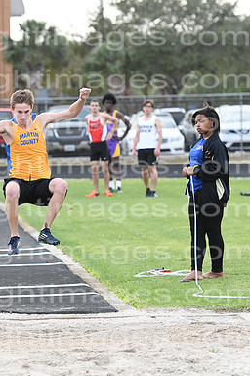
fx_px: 2833
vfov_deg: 7.6
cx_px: 32
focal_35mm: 272
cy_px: 188
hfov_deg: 5.0
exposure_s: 1/2000
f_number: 4
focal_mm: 120
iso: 1600
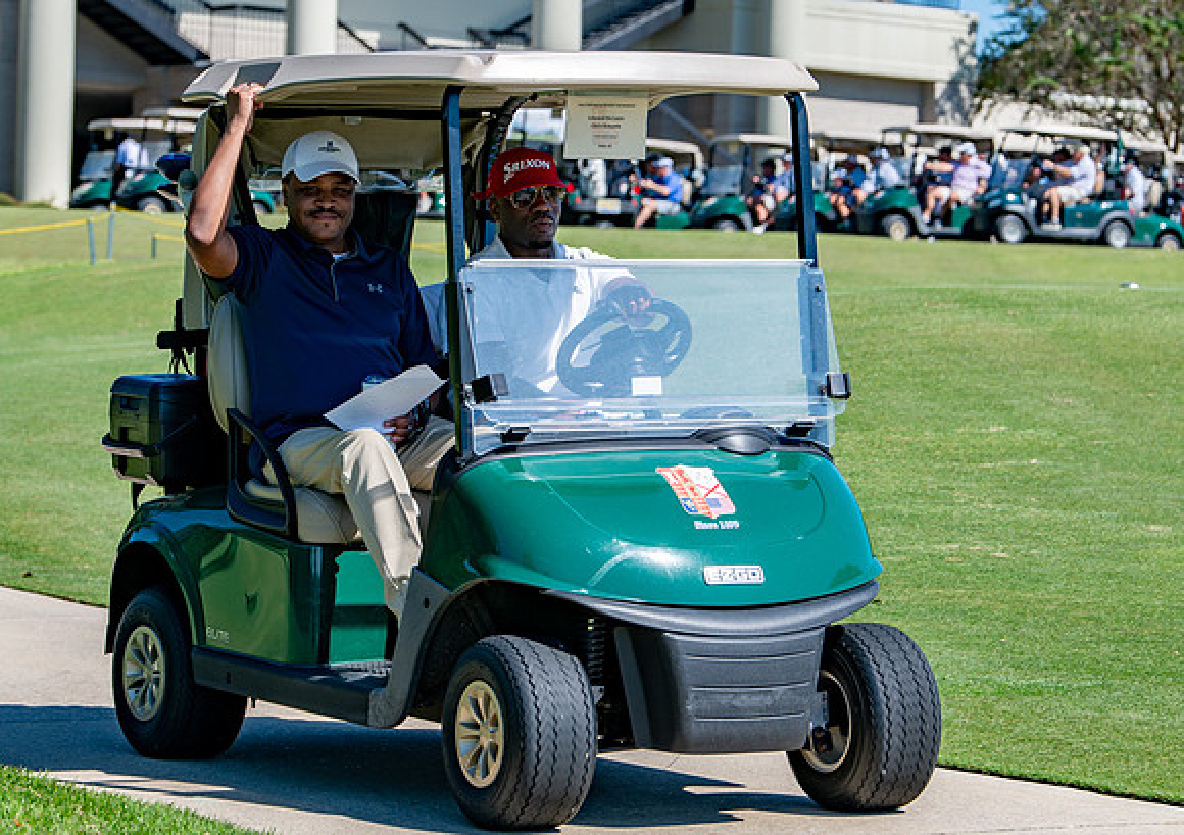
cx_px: 573
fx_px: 5254
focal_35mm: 157
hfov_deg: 12.9
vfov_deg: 9.1
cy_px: 322
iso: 125
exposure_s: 1/640
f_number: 5
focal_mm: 112
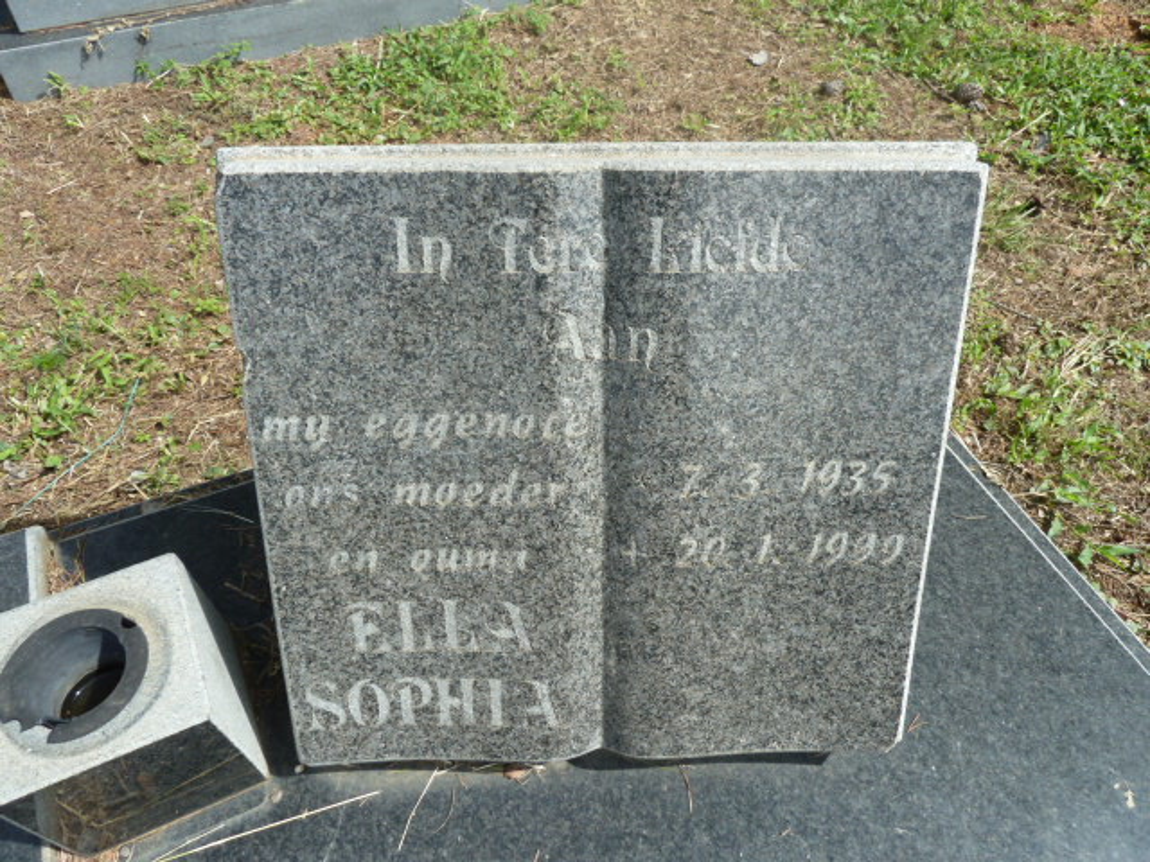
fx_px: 831
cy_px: 431
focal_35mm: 25
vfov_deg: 54.9
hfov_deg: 69.4
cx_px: 575
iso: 80
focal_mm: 4.1
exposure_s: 1/250
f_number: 4
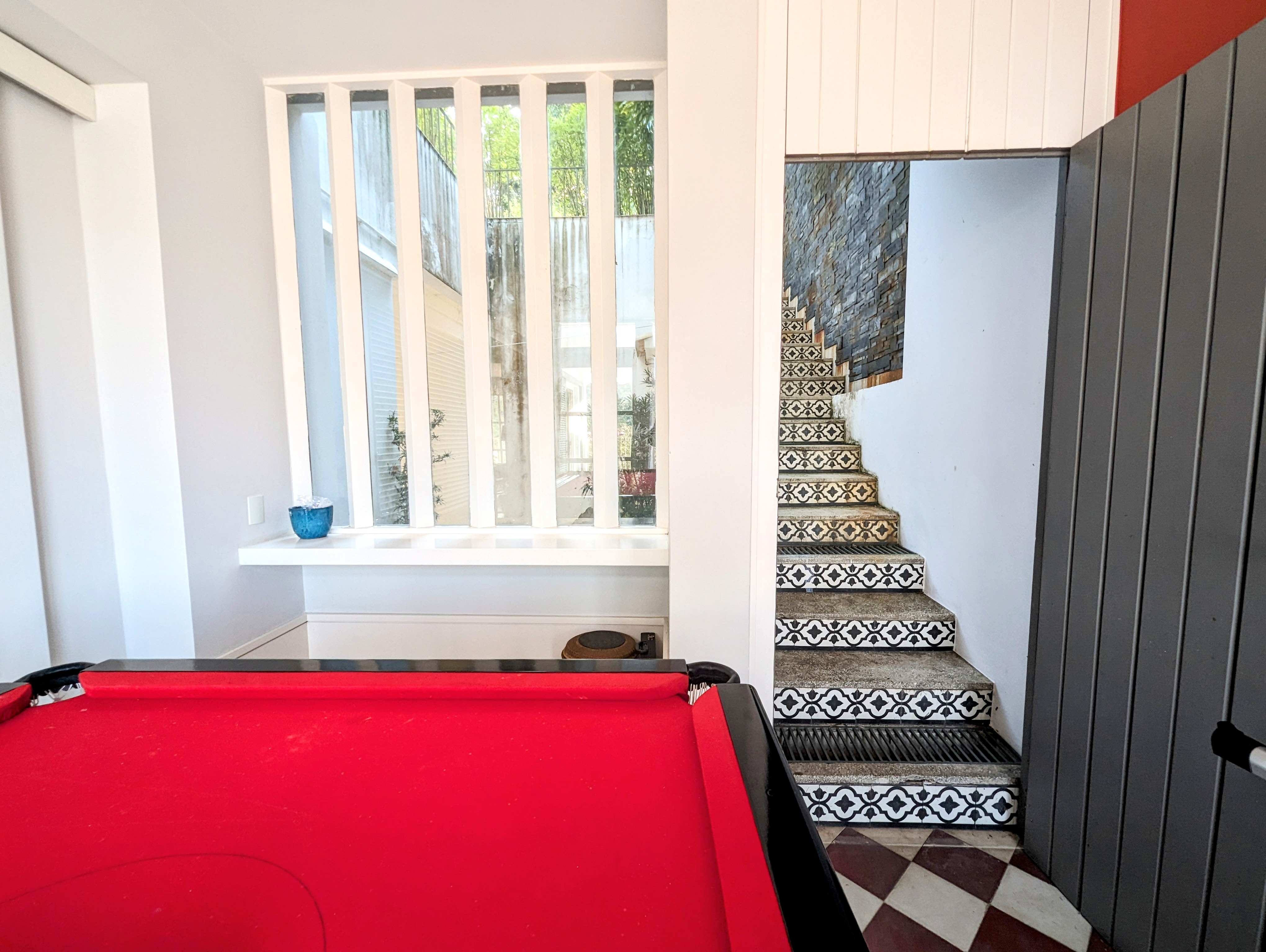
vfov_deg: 90.1
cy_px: 476
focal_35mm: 13
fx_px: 476
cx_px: 633
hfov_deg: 106.1
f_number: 2.2
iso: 52
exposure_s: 1/31.7
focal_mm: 1.95
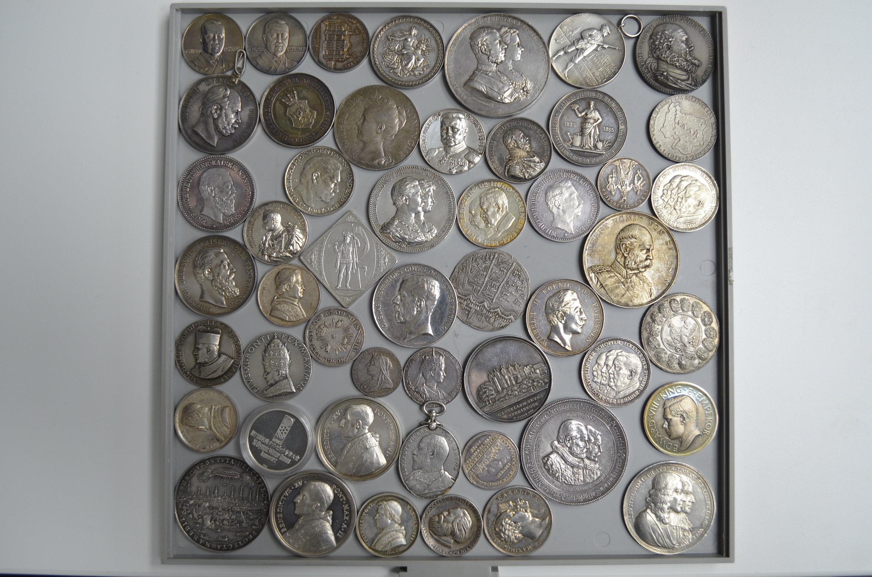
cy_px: 288
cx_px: 436
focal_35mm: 33
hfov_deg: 57.3
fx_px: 798
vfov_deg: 39.8
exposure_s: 1/80
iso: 400
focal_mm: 22
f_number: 4.5
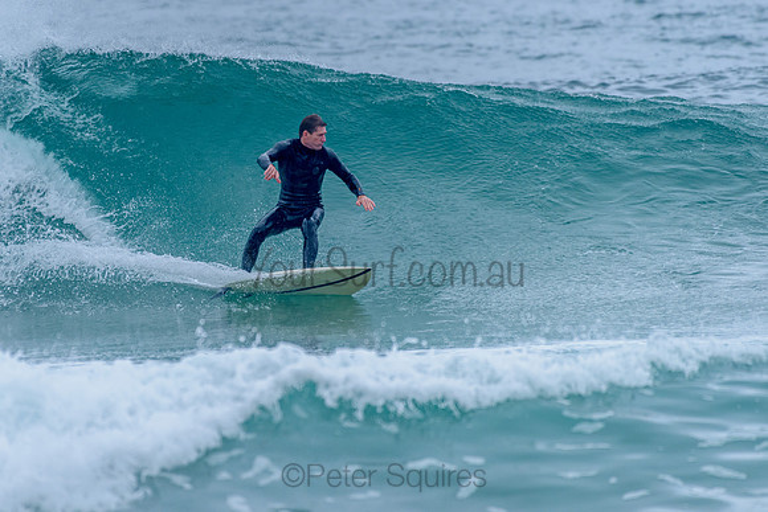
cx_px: 305
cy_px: 203
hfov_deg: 3.3
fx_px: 13395
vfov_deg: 2.2
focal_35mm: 628
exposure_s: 1/2000
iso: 800
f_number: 5.6
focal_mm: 500
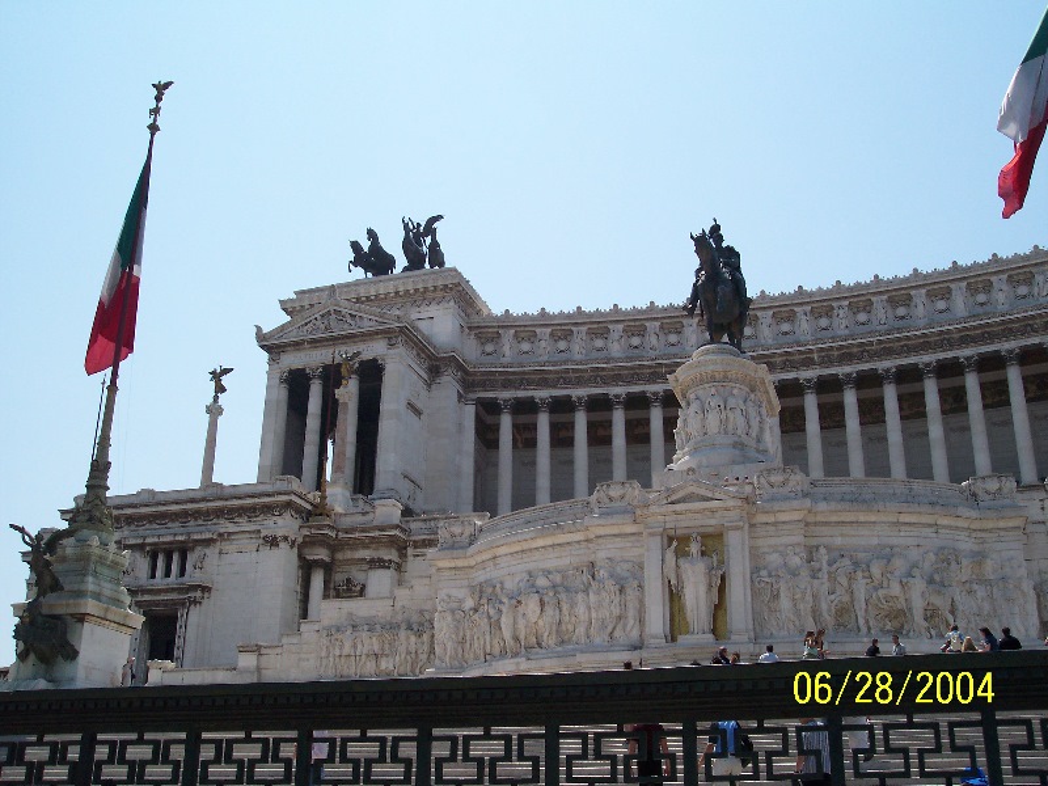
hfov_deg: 49.0
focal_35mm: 38
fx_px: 1150
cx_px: 524
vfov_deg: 37.7
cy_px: 393
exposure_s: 1/1000
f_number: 4.8
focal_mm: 8
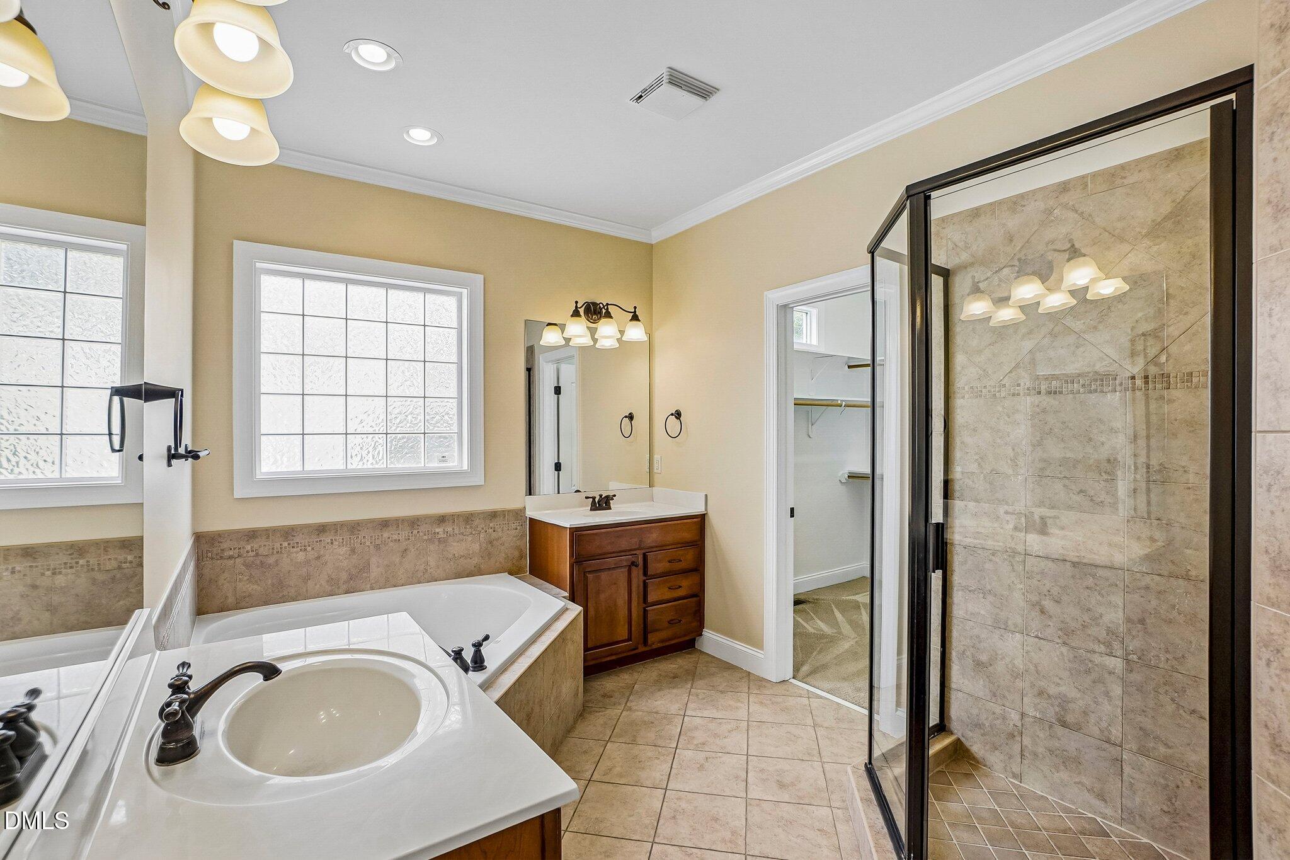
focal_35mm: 15
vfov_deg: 77.3
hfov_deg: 100.4
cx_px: 645
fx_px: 537
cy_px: 430
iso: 400
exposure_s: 1/25
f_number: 8
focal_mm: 10
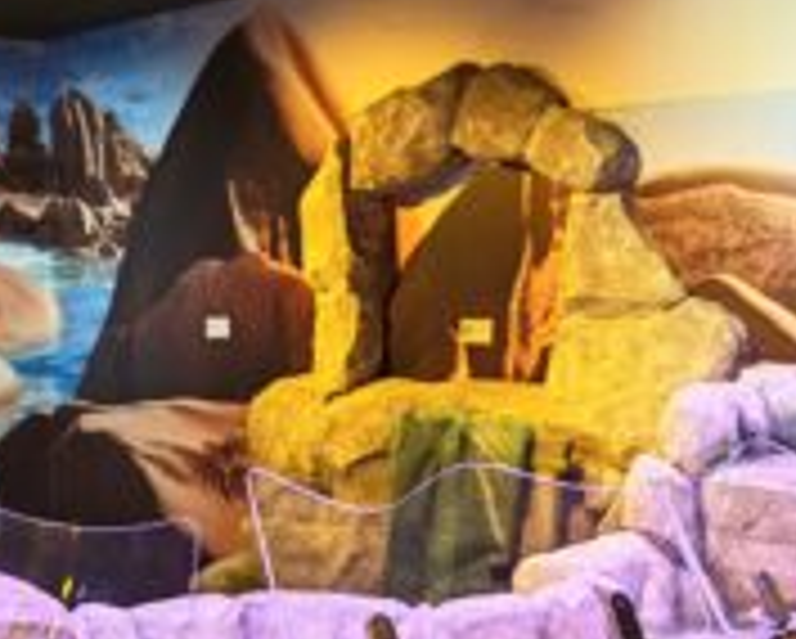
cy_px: 508
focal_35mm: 76
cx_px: 279
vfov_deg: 20.0
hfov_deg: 24.9
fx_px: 1792
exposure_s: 1/50
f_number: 1.6
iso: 100
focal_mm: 6.55
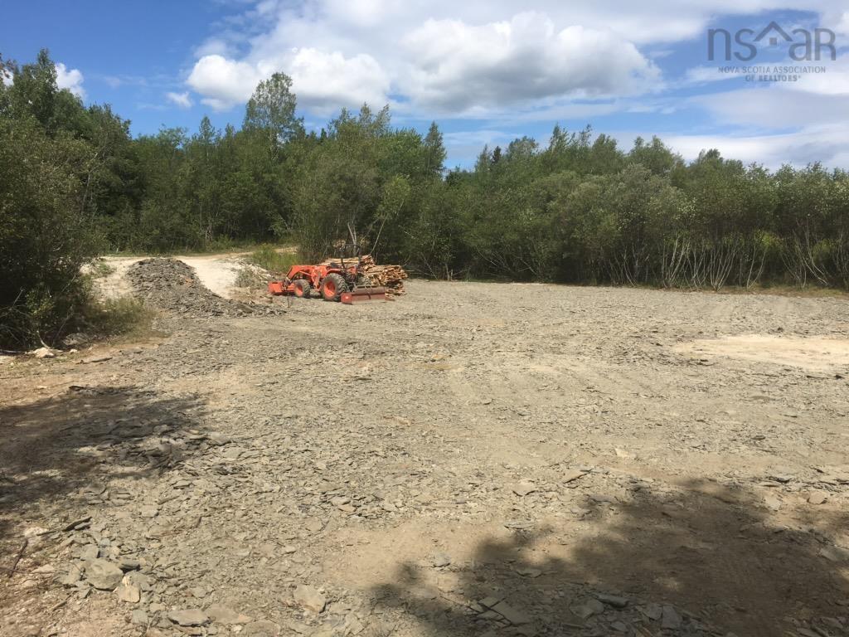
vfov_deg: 48.2
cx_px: 424
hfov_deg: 61.7
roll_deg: -0.2
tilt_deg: -1.5
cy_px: 318
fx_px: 711
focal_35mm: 29
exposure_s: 1/2198
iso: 25
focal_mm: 4.15
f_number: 2.2
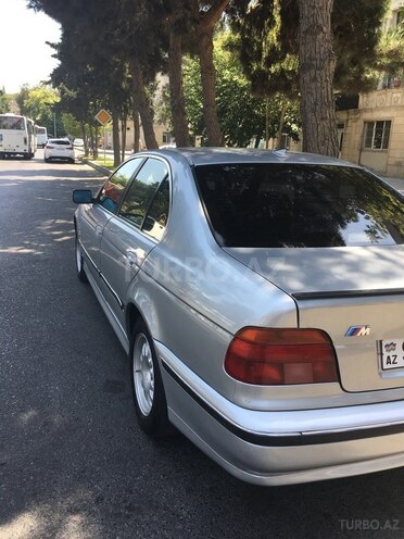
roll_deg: -2.6
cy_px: 270
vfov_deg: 61.7
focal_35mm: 29
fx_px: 451
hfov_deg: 48.2
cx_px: 202
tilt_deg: -15.0
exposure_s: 1/308
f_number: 2.2
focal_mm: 4.15
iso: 25
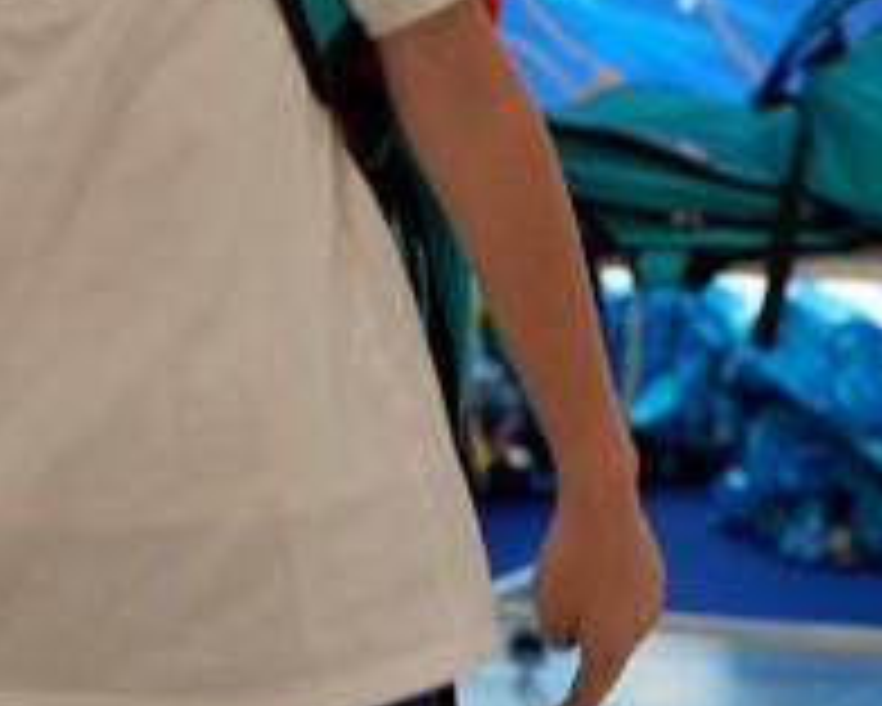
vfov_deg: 5.1
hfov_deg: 6.4
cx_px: 140
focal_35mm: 301
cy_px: -625
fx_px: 7861
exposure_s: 1/160
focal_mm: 70
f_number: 4
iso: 500
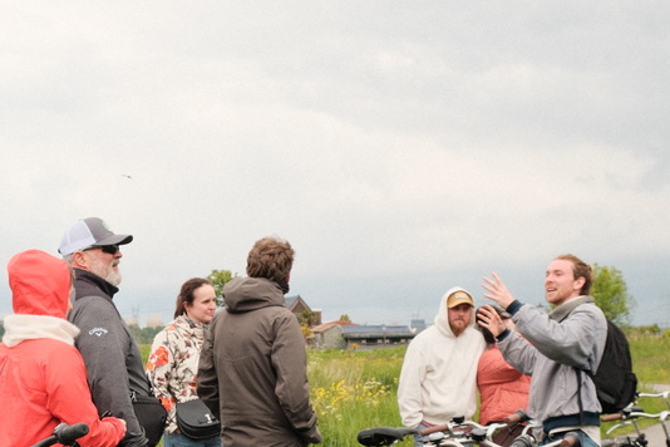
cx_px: 162
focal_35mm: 59
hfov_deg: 33.2
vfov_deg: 22.3
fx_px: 1098
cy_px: 428
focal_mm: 19.6
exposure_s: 1/550
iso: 640
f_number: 5.6
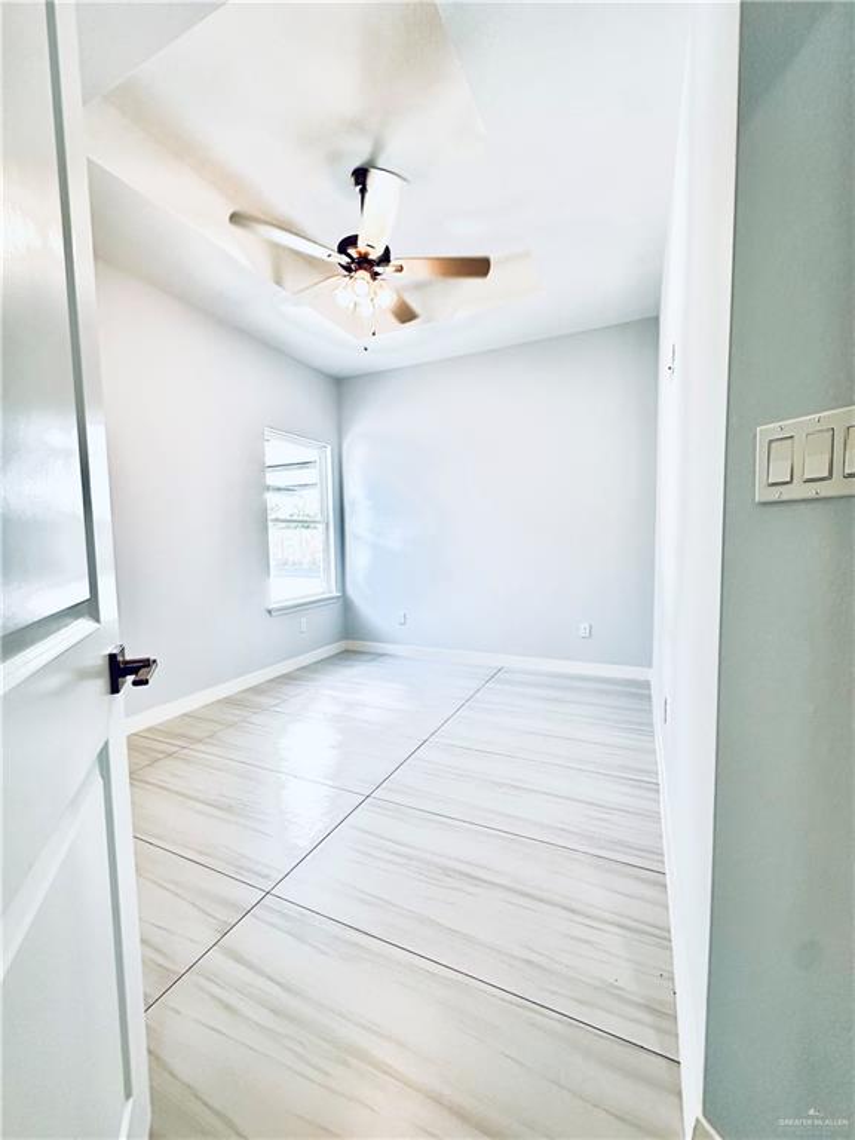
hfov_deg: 85.7
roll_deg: -0.3
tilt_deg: -3.4
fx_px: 461
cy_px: 570
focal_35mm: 14
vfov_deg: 102.1
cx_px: 428
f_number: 2.2
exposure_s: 1/120
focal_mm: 2.22
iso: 200
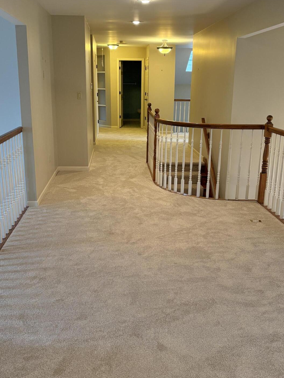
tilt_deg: -15.8
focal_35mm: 37
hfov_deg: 38.7
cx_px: 141
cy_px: 201
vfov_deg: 50.1
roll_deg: -1.0
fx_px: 405
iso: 160
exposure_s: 1/60
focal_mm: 5.96
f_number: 1.6
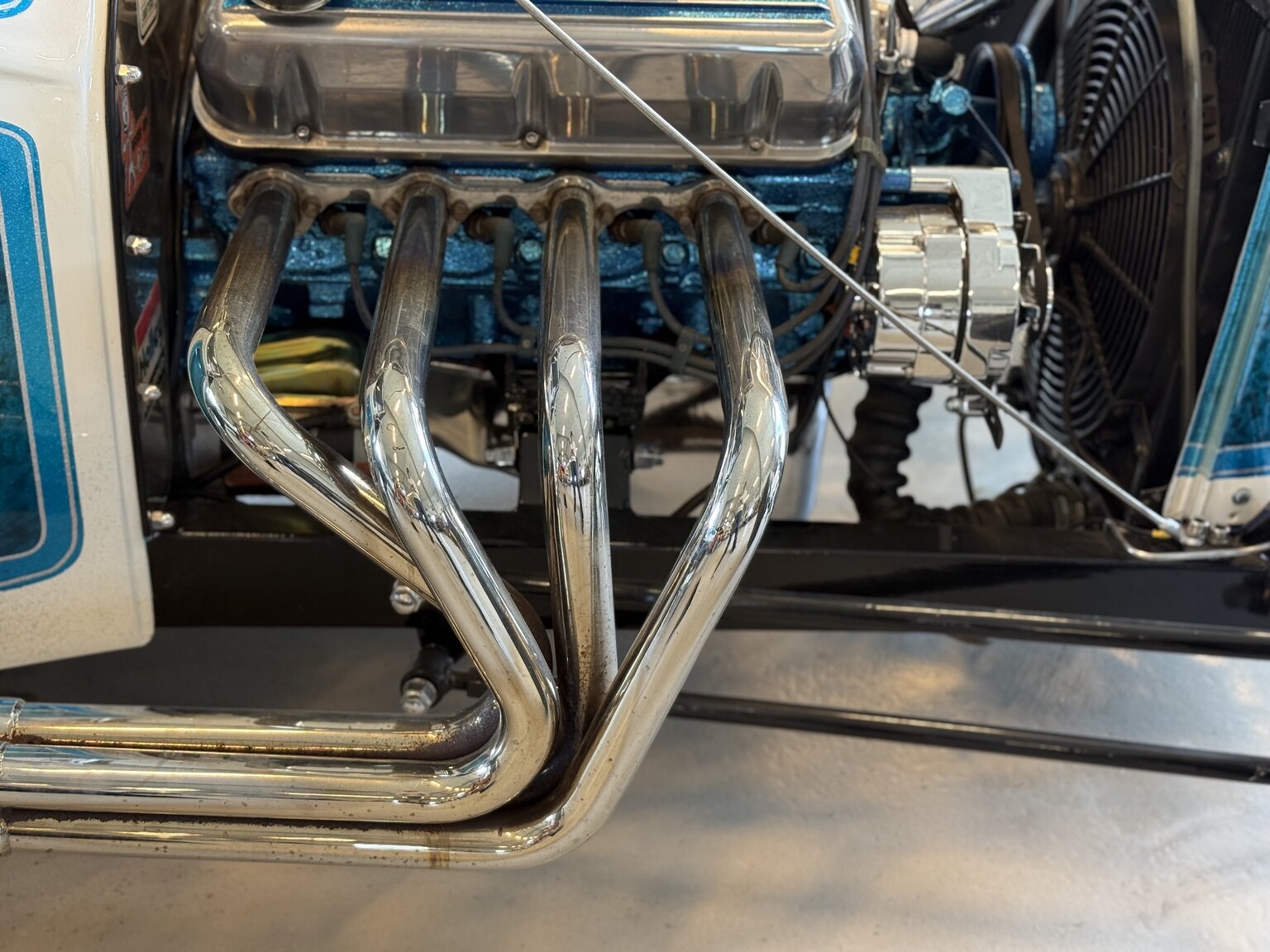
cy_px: 476
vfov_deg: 30.3
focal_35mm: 48
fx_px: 1761
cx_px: 635
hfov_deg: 39.7
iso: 160
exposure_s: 1/100
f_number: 1.78
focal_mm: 6.76
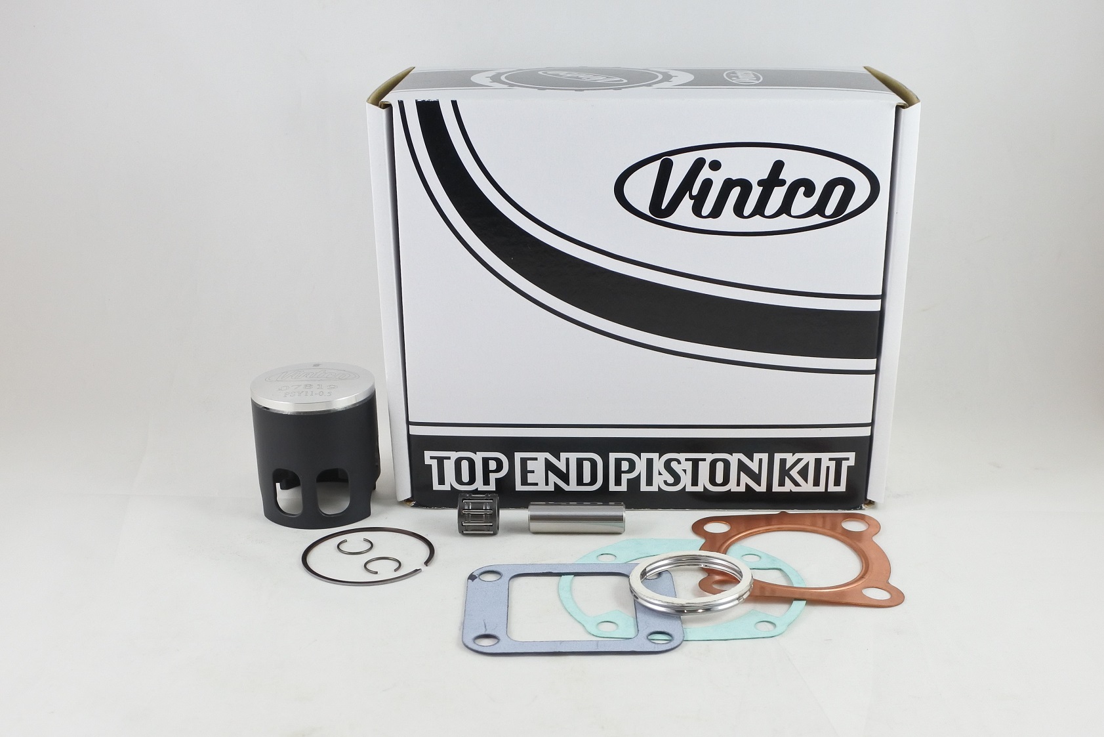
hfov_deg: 61.9
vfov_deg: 43.6
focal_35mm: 30
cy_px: 368
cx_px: 552
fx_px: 920
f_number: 3.8
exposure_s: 1/125
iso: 400
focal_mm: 11.4
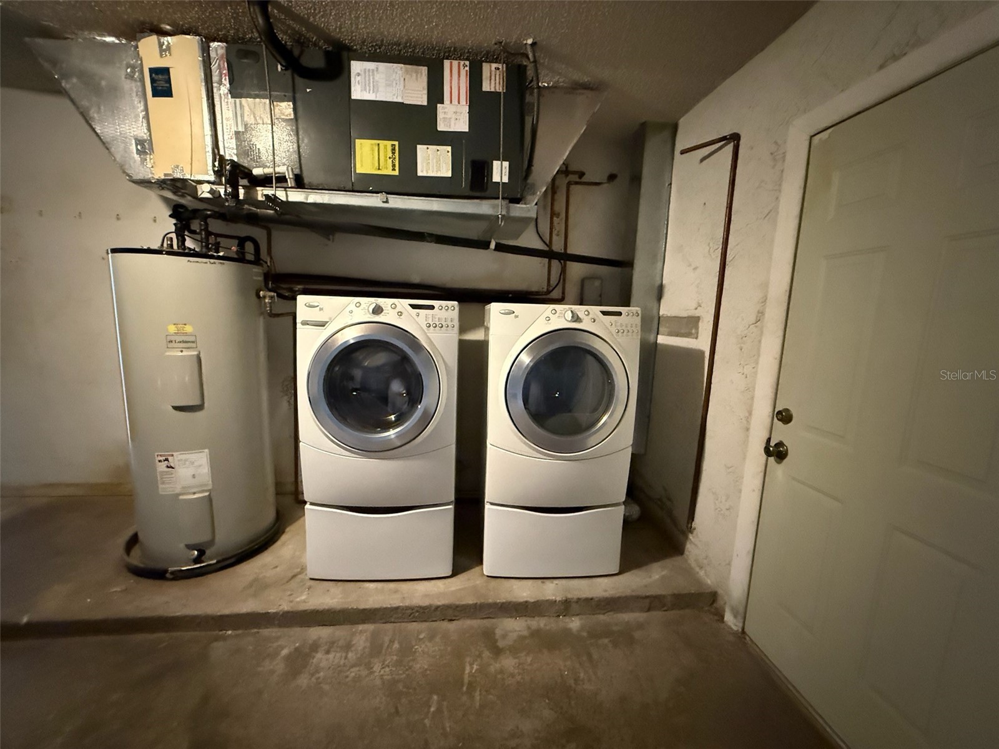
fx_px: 404
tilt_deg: -8.7
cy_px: 374
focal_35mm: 14
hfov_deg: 102.1
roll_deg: -2.3
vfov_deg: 85.7
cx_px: 500
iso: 1600
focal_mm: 2.22
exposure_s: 1/40
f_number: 2.2
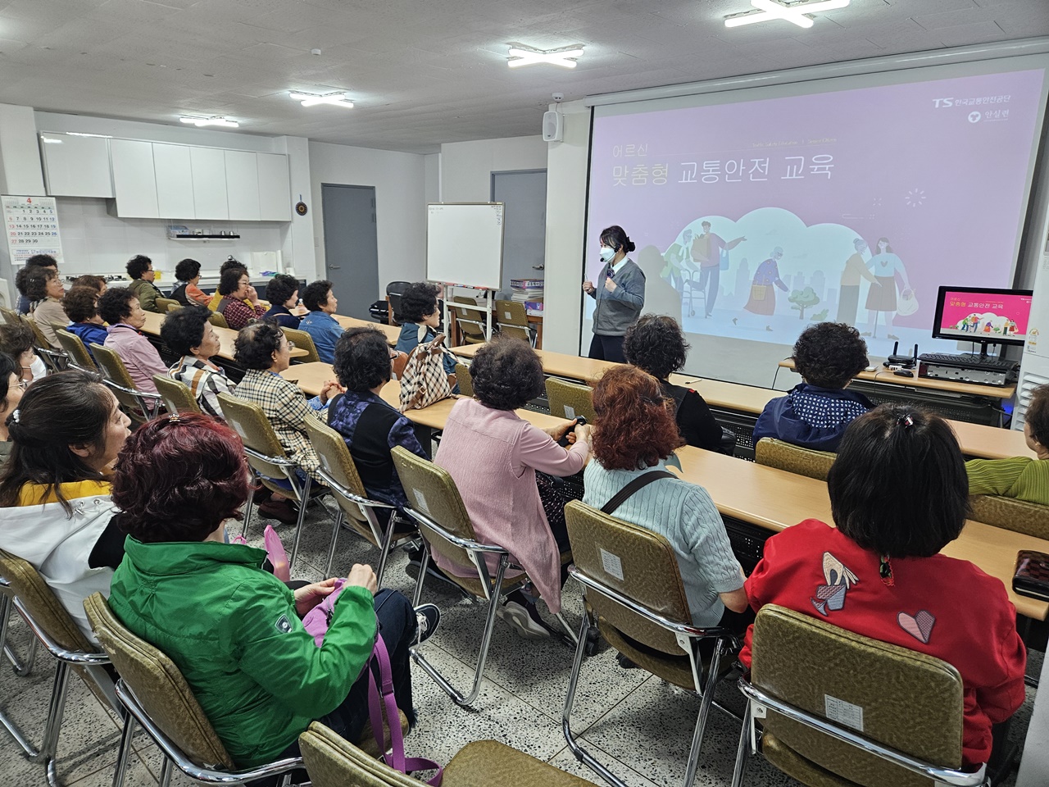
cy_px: 394
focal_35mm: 23
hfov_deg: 73.9
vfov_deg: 58.9
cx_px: 524
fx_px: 697
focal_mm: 5.4
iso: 125
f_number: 1.8
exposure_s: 1/120
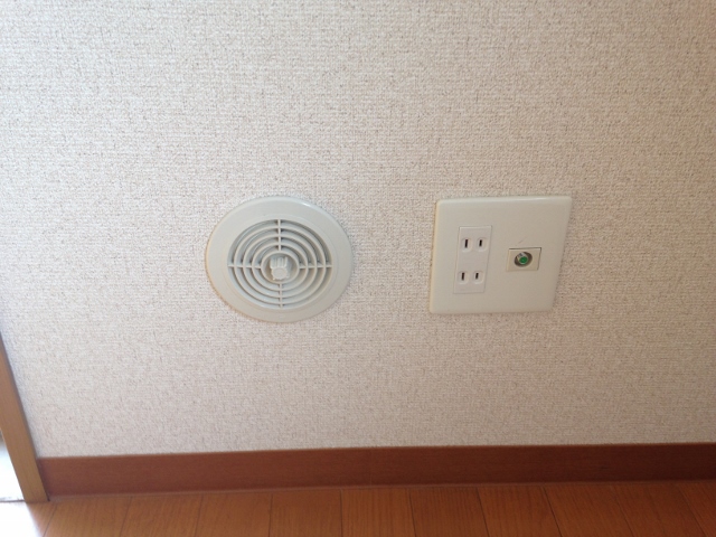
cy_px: 268
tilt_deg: -33.2
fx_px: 683
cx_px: 358
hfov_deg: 55.4
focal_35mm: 33
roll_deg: -0.1
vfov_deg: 42.9
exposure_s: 1/24
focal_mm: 4.12
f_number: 2.4
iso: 50
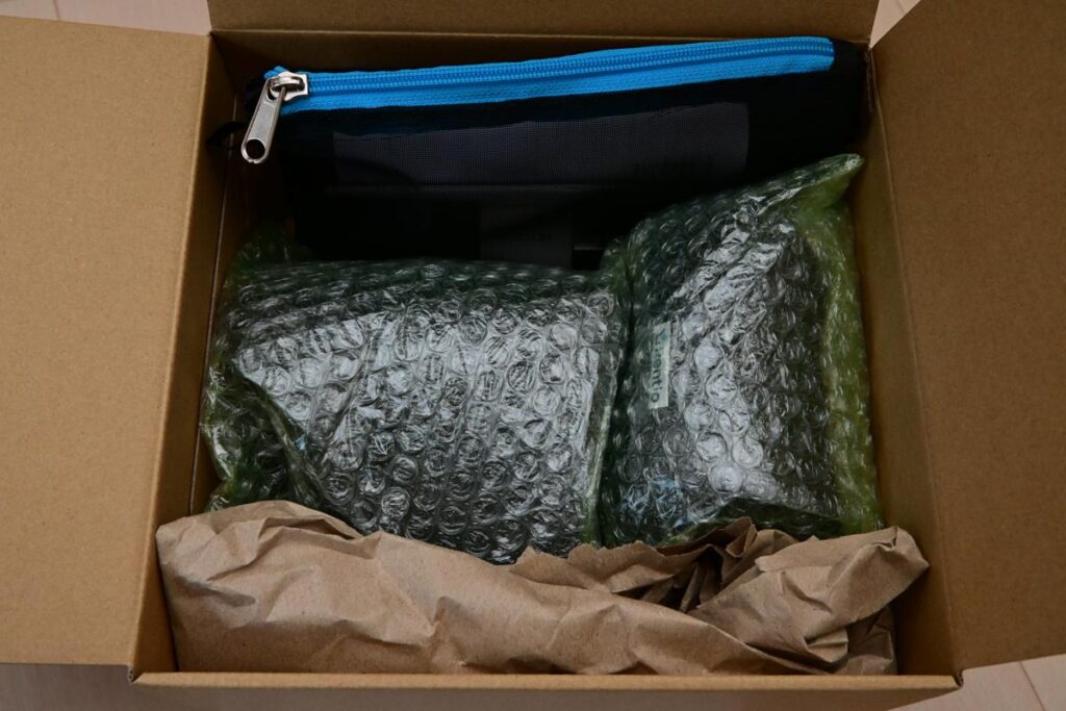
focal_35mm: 36
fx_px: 1066
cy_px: 356
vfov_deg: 36.9
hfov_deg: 53.1
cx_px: 533
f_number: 8
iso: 800
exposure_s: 1/60
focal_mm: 24
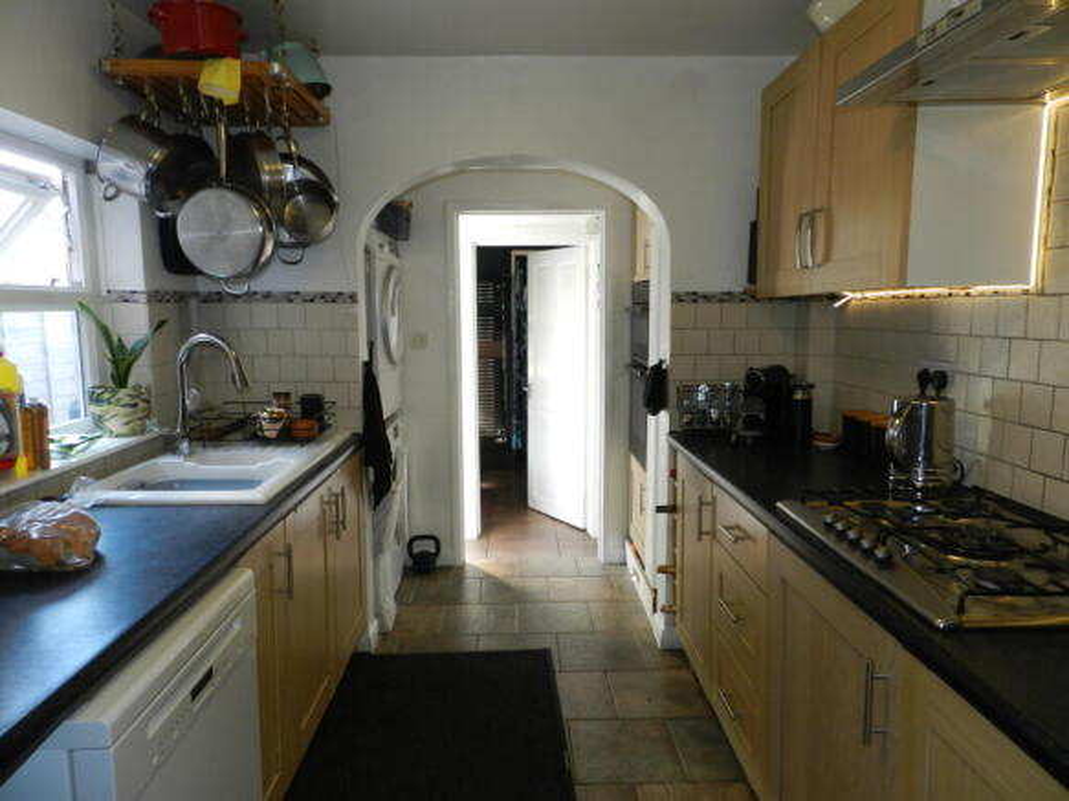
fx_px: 710
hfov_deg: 73.9
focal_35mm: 23
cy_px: 400
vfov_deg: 58.9
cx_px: 534
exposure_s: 1/30
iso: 160
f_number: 3.4
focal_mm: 4
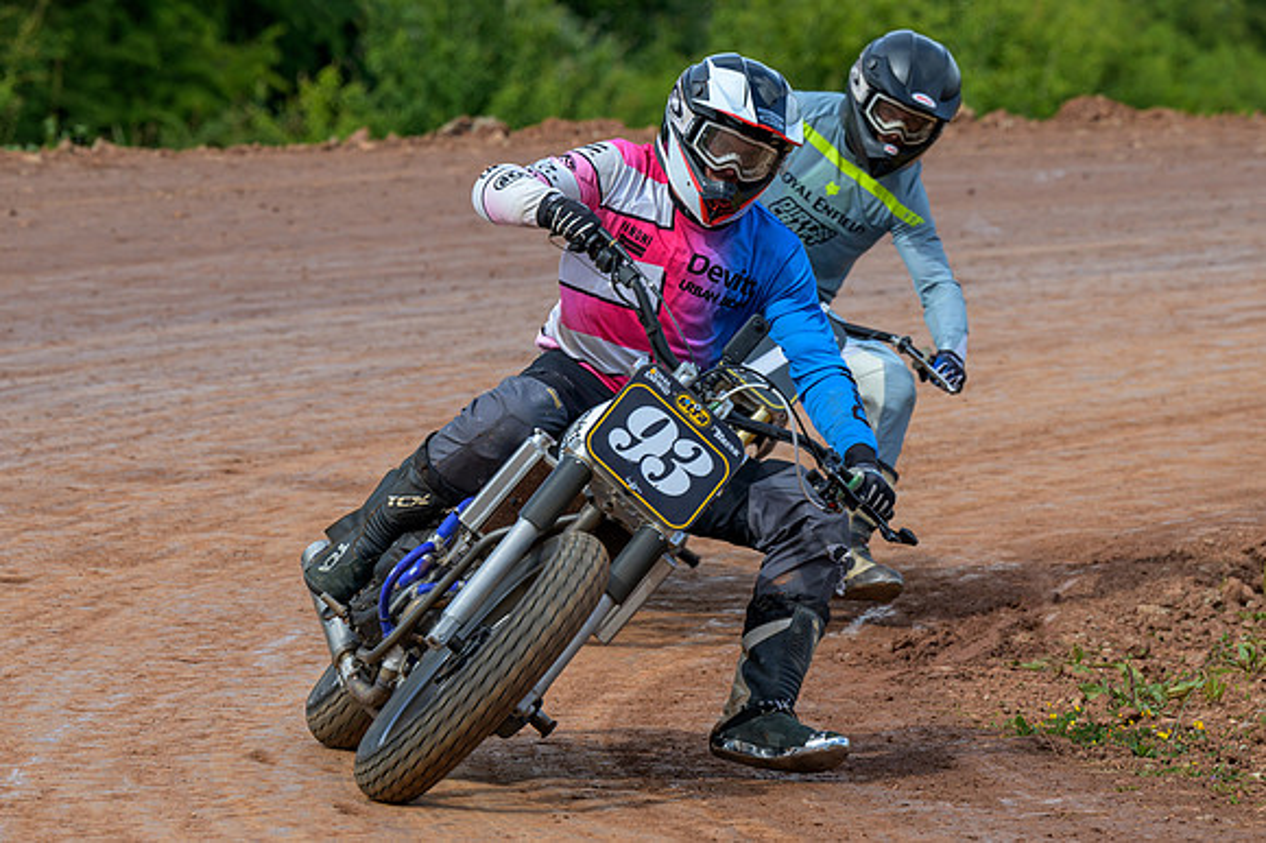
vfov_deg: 4.5
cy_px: 393
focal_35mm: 307
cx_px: 616
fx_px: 10790
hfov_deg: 6.7
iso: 125
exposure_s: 1/400
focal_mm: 175
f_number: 5
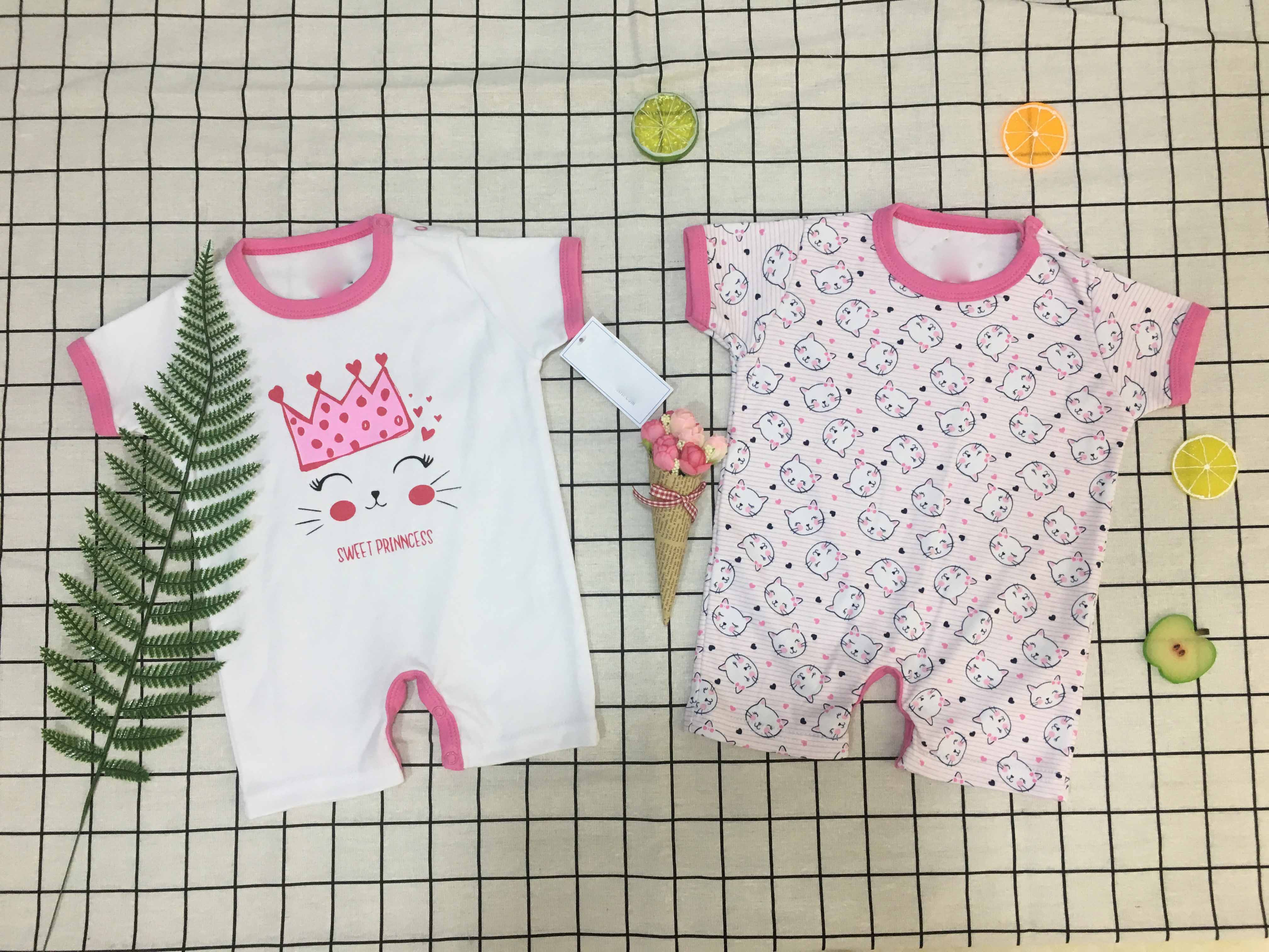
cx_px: 634
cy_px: 476
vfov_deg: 48.2
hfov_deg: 61.7
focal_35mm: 29
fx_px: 1063
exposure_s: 1/33
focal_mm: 4.15
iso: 50
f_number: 2.2
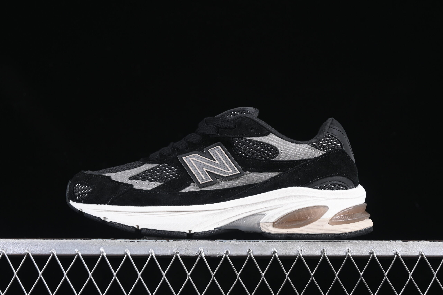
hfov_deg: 27.0
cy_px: 148
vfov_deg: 18.2
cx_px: 222
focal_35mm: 75
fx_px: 923
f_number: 6.3
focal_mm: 50
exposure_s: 1/60
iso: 160
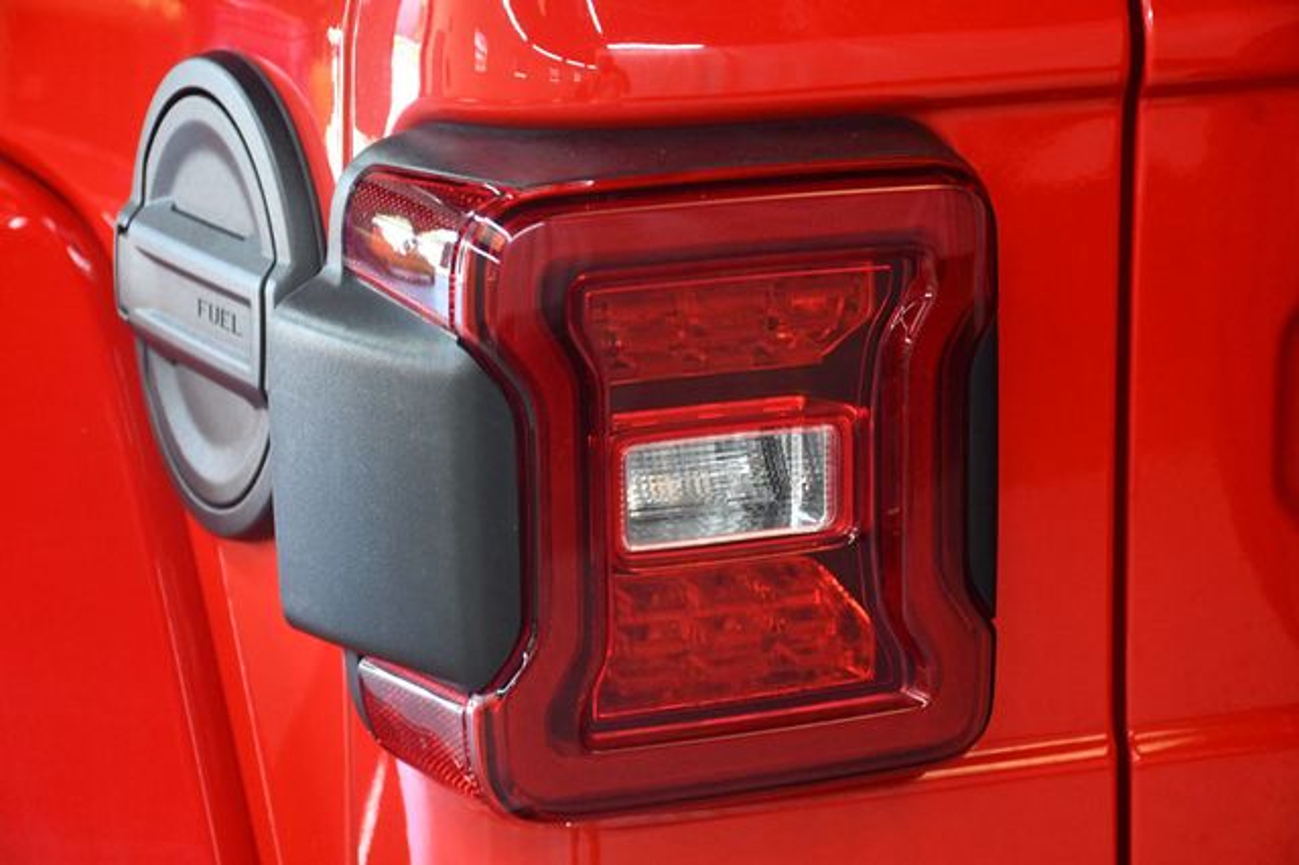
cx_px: 650
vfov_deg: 15.2
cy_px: 432
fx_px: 3246
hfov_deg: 22.6
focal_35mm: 90
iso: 3200
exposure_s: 1/60
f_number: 5
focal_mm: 60
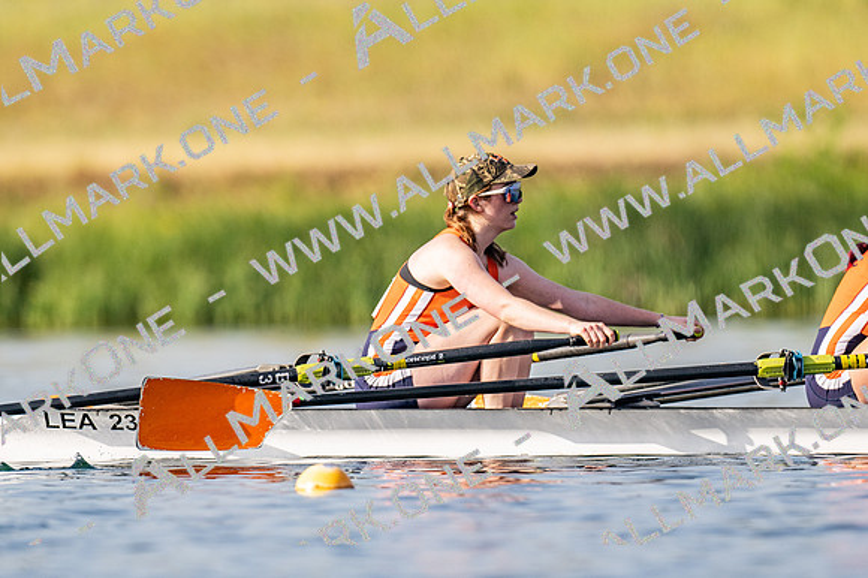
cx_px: 434
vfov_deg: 1.5
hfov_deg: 2.3
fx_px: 21687
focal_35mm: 900
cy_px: 289
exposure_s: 1/2500
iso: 250
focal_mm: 600
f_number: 5
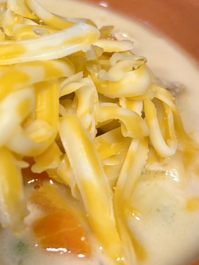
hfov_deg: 24.0
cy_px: 97
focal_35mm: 59
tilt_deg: -39.8
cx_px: 13
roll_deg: -3.9
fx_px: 452
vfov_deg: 32.5
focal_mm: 5.96
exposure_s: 1/60
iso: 160
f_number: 1.6
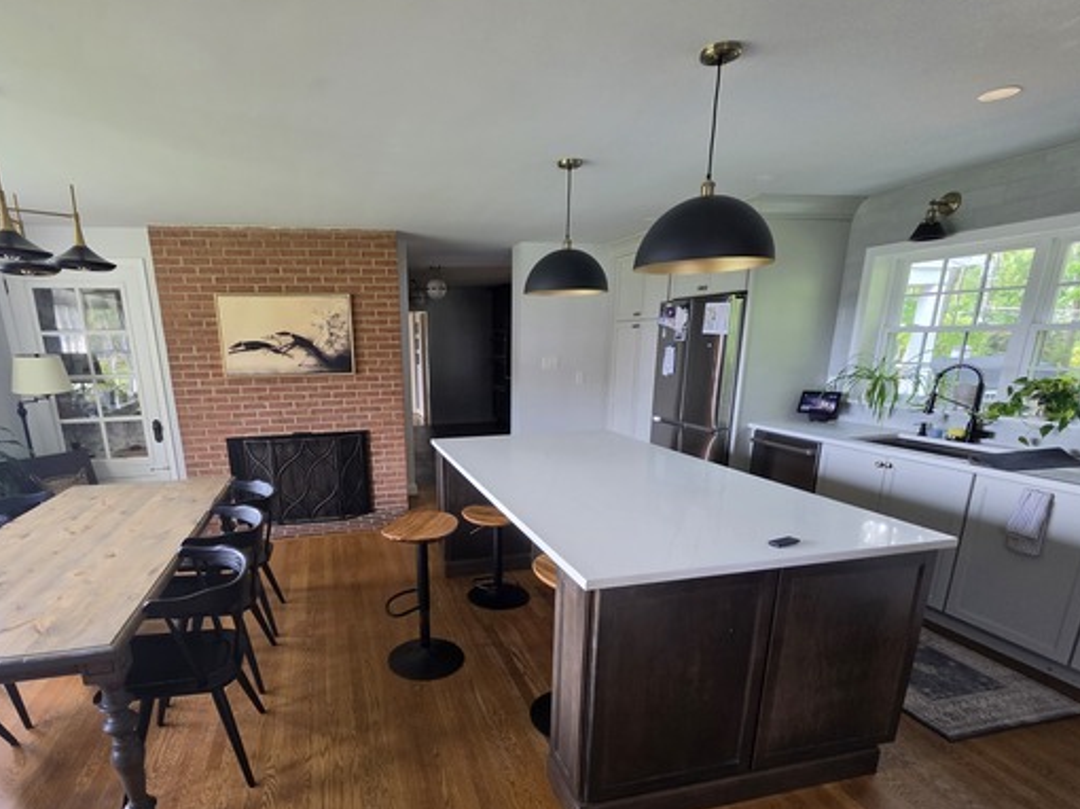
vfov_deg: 73.6
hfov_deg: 90.4
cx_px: 458
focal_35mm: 17
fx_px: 530
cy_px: 498
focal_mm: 2.2
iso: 200
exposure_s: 1/120
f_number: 1.9
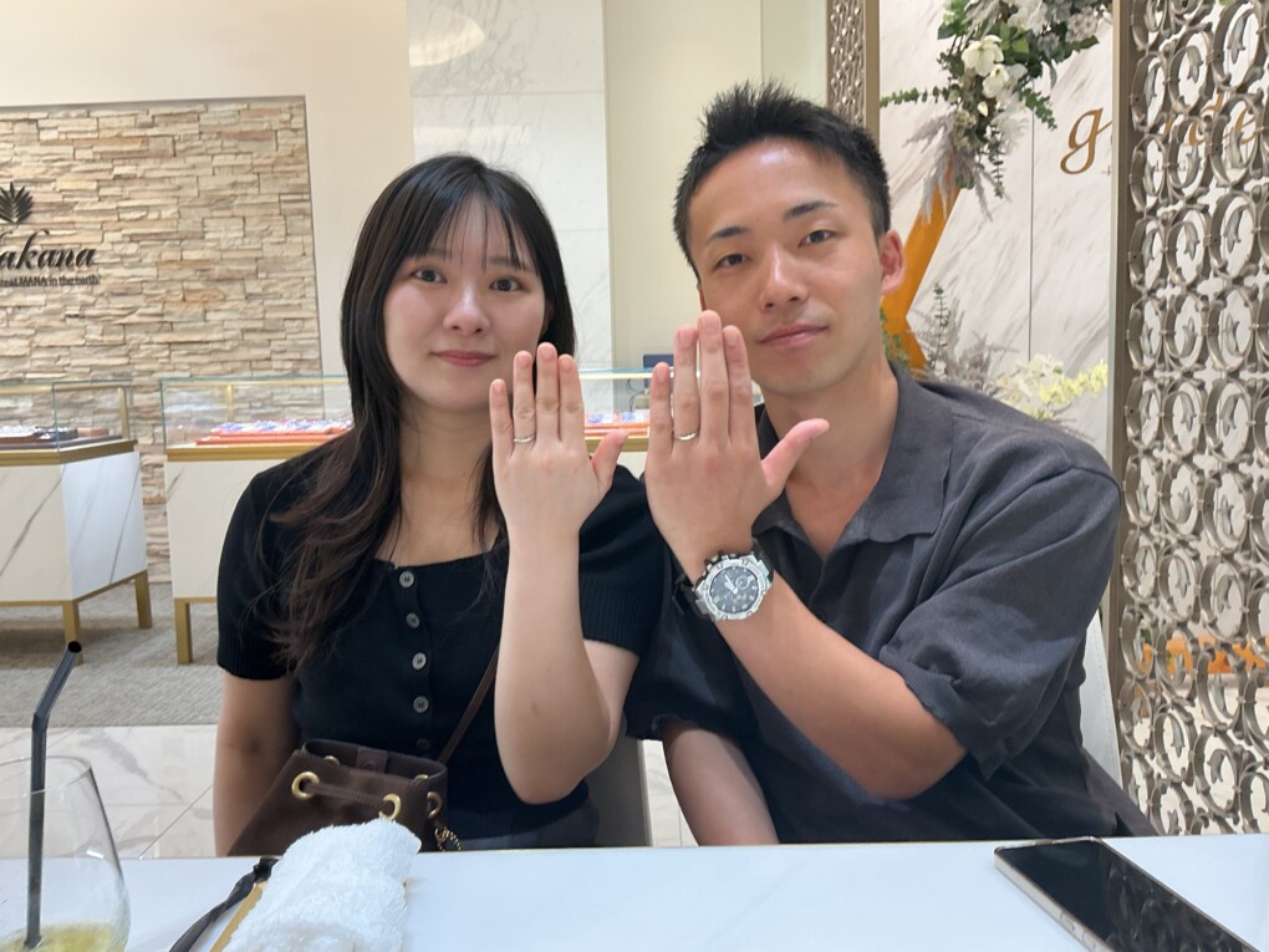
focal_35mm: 29
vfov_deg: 48.2
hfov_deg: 61.7
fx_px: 1063
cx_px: 634
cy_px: 476
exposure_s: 1/60
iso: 80
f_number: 1.8
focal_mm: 3
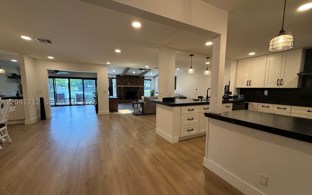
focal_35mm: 15
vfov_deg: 74.7
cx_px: 157
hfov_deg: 101.5
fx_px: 128
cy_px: 102
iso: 200
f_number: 2.2
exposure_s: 1/120
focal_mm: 2.22
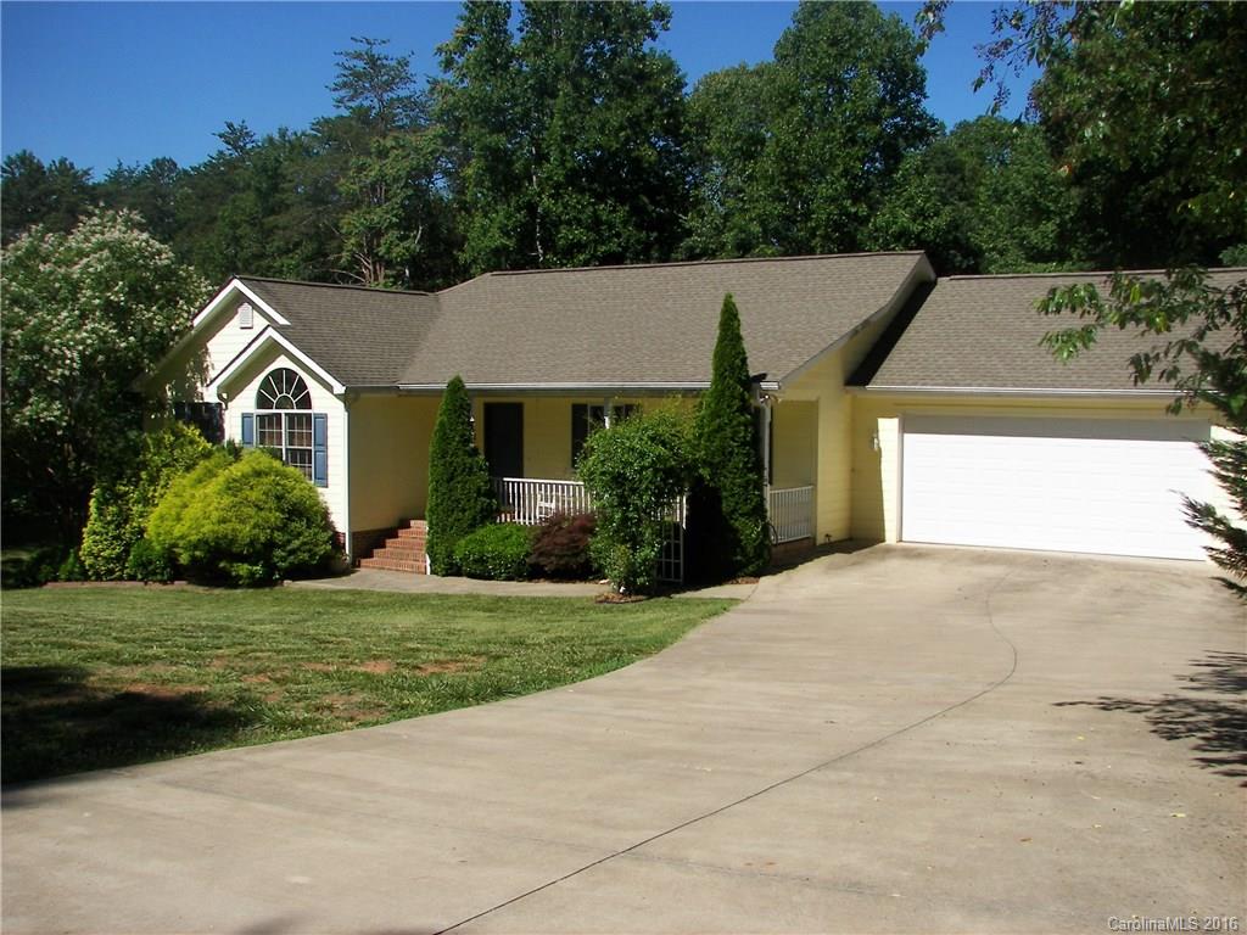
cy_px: 468
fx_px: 1297
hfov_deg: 51.4
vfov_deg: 39.7
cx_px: 624
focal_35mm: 36
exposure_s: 1/640
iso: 50
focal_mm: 6
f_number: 4
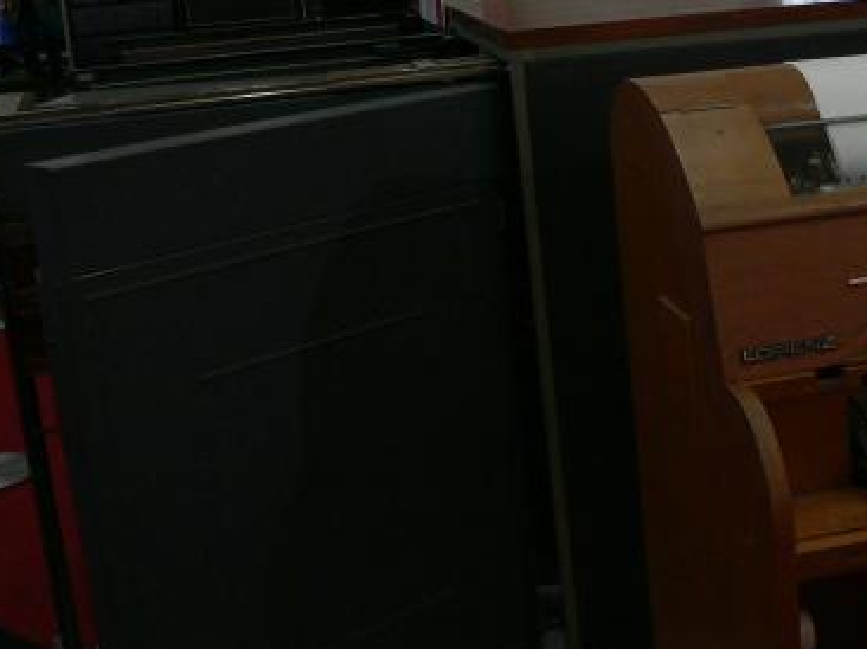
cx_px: 706
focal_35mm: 63
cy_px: 301
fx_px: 1577
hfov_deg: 29.9
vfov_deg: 23.3
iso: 200
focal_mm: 6
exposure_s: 1/50
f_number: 2.8
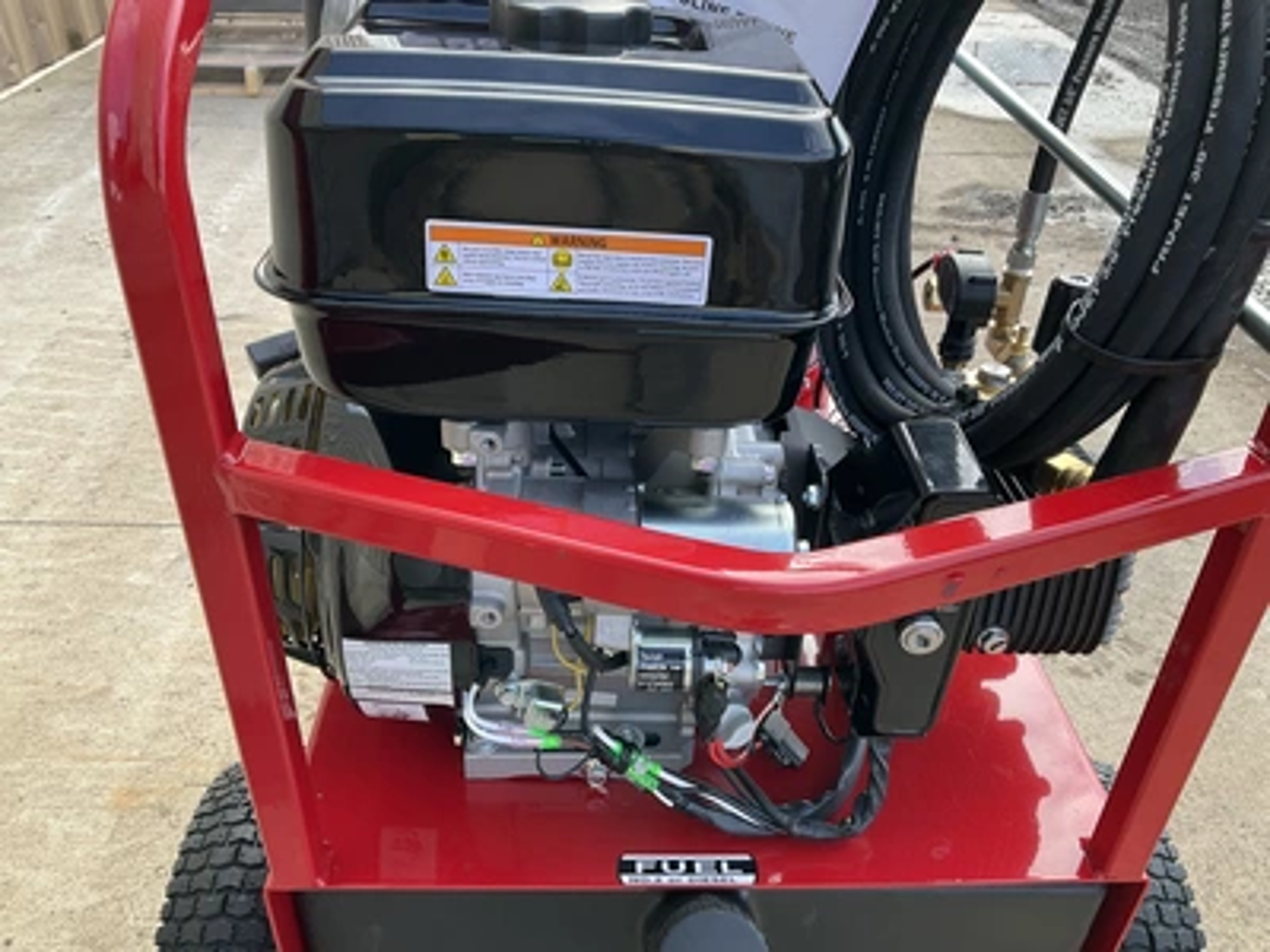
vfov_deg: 48.2
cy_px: 476
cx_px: 635
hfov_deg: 61.7
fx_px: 1064
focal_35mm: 29
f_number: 1.8
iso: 20
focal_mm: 3
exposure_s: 1/164
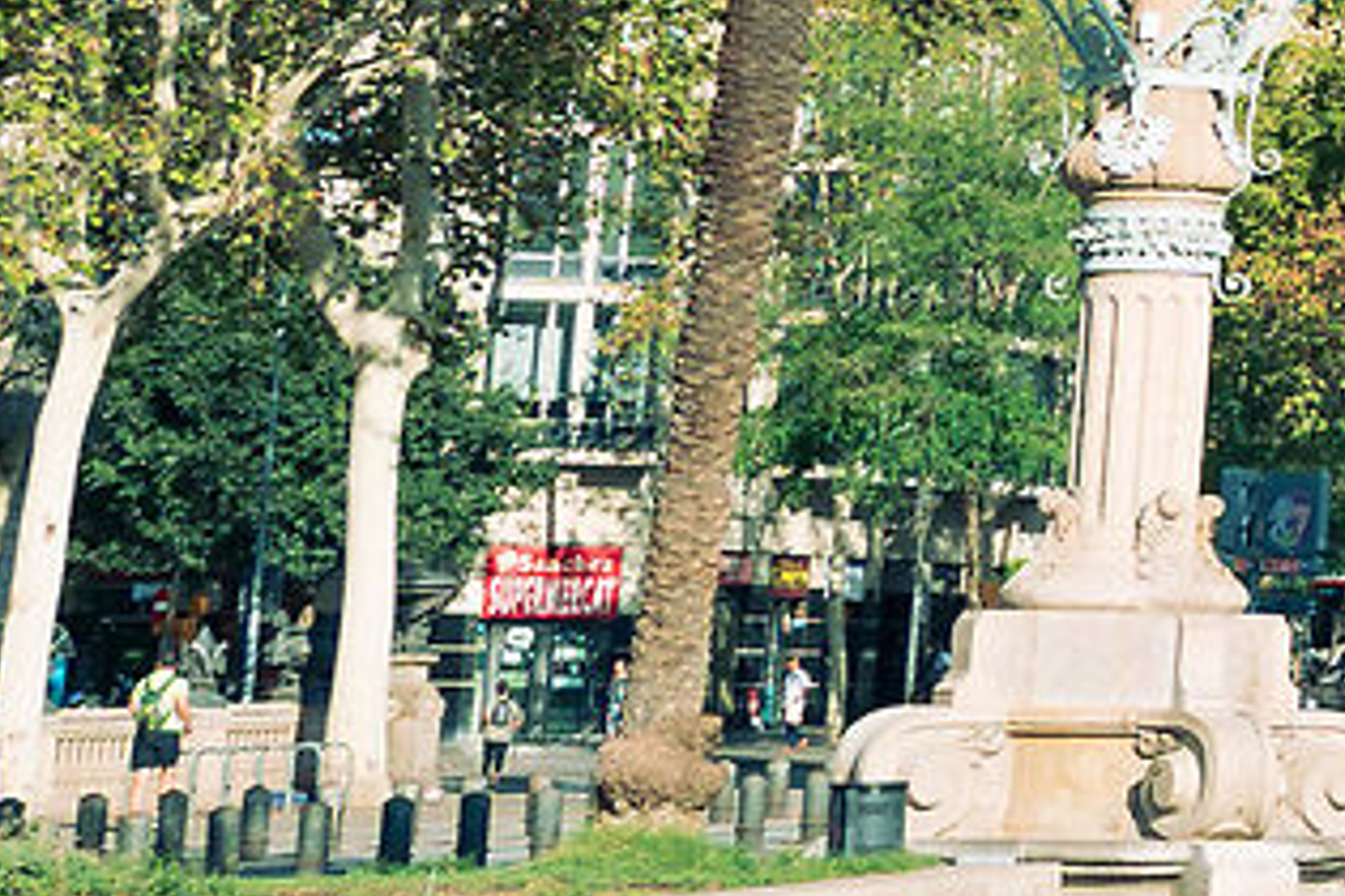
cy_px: -781
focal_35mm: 183
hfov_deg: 9.7
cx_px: 3463
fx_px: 6837
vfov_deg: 7.3
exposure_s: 1/160
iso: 100
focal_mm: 24
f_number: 8
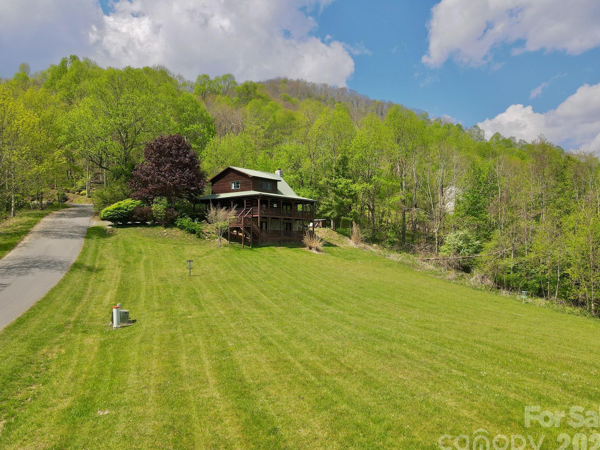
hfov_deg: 69.4
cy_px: 232
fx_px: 433
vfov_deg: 54.9
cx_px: 309
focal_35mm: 25
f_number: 2.8
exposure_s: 1/800
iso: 100
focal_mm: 4.5
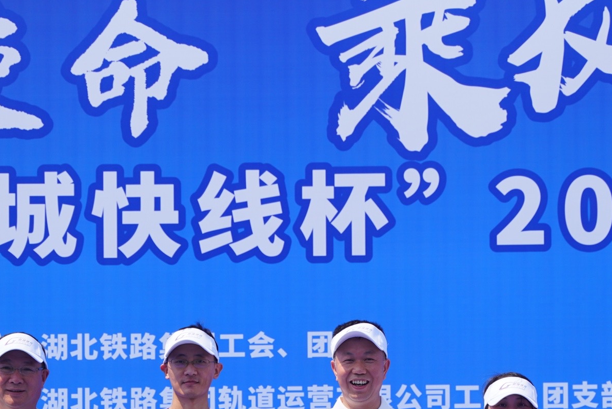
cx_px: 356
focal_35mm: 176
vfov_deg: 7.8
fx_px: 2993
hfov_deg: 11.7
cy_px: 431
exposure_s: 1/2000
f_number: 2.8
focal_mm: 70
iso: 100
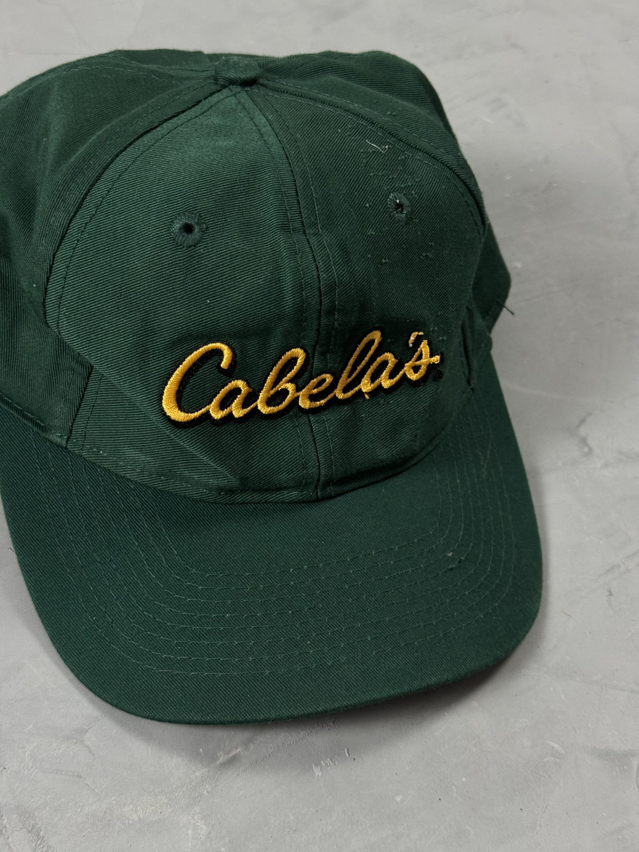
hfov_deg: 30.3
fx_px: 1181
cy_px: 426
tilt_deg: -49.2
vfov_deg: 39.7
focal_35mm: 48
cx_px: 320
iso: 160
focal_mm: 6.76
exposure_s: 1/60
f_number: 1.78
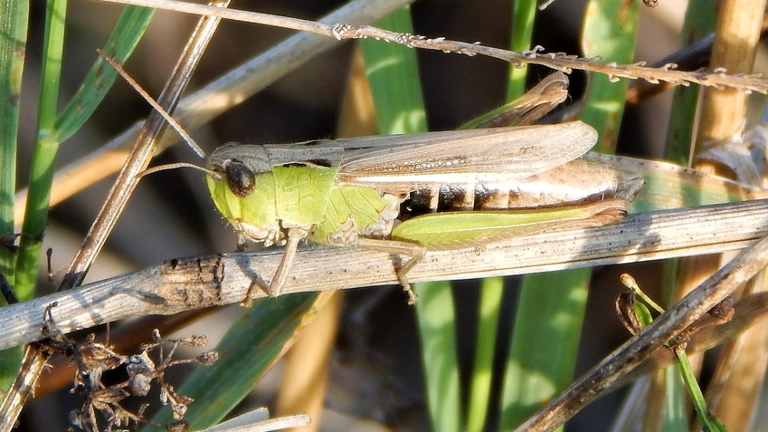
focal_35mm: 345
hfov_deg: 6.3
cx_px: 385
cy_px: 175
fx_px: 7024
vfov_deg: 3.5
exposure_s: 1/125
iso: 125
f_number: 5.7
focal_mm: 56.5
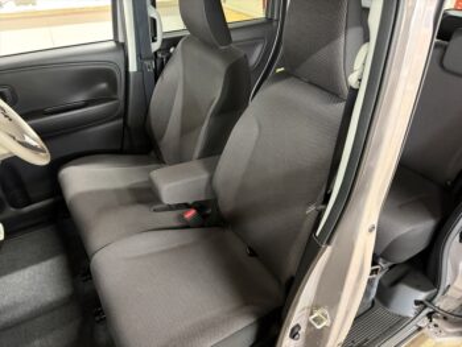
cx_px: 231
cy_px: 174
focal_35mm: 26
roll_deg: -0.3
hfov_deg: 67.3
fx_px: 347
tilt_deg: -33.5
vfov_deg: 53.1
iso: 500
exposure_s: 1/25
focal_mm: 5.96
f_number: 1.6
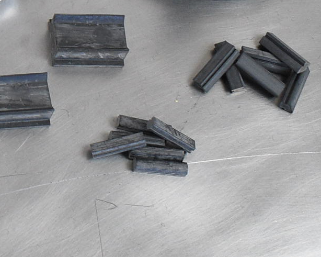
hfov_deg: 11.9
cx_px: -233
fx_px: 1434
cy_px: -121
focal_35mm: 151
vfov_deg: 9.9
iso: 1250
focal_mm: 22
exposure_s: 1/125
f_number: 5.6
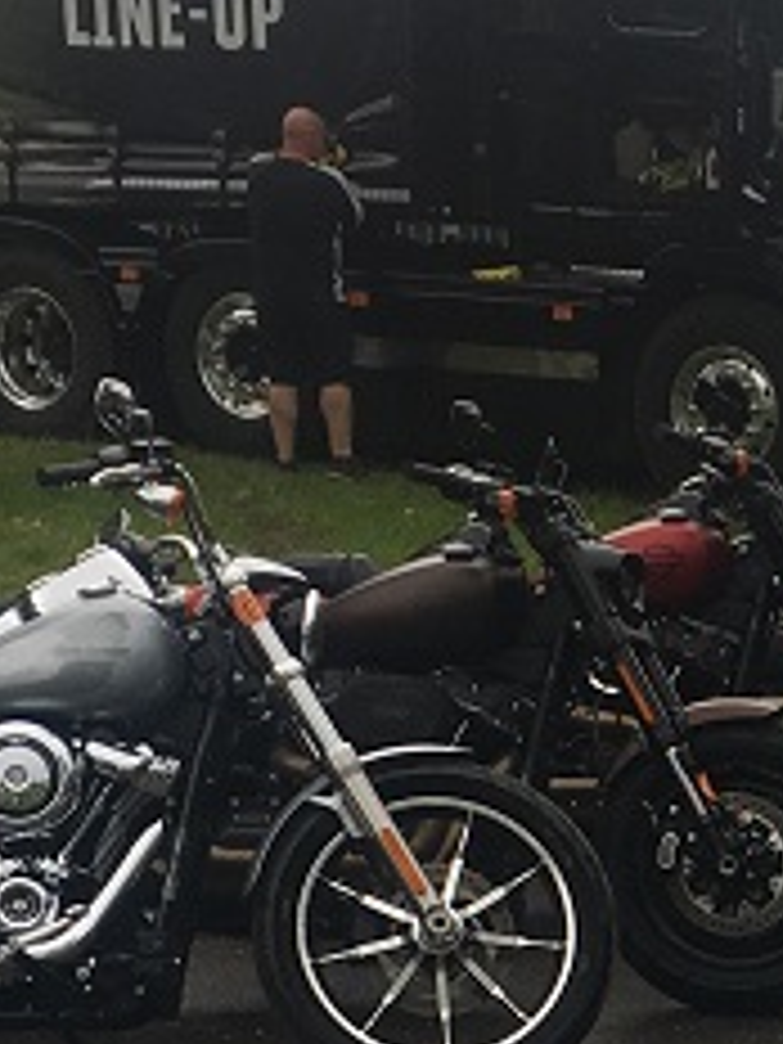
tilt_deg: -15.4
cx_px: 1354
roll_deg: -1.4
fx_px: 3860
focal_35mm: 128
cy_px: 1220
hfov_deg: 10.9
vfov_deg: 14.9
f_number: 2.2
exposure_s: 1/349
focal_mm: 4.15
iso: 25
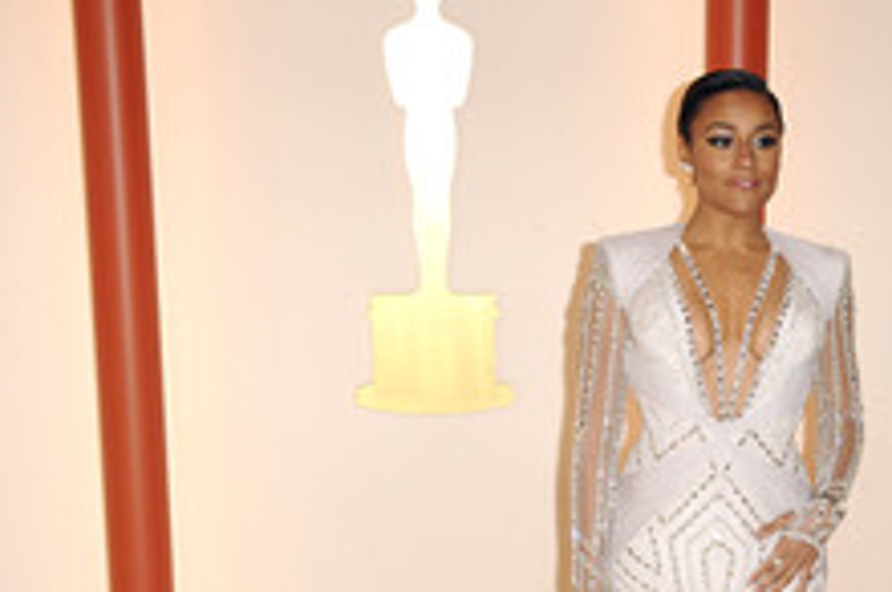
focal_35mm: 82
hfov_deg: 24.4
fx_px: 2029
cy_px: 604
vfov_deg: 16.2
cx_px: 705
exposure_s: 1/200
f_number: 7.1
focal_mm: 40
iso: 1600
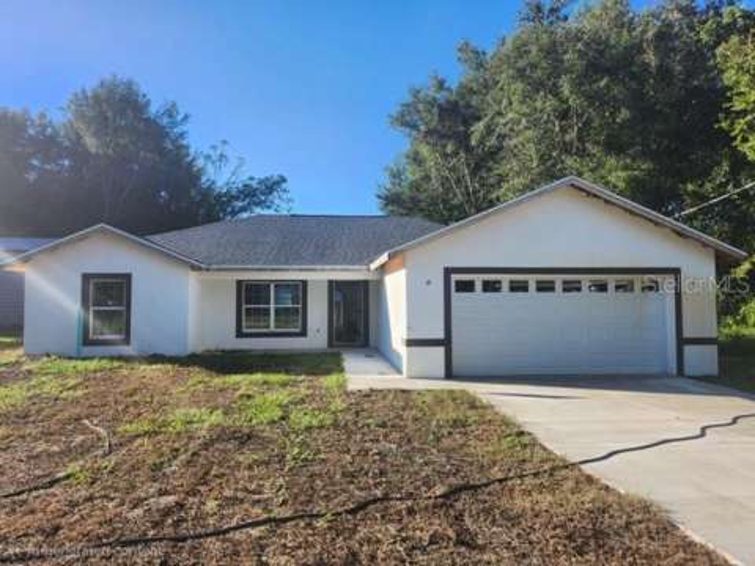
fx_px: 523
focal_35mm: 24
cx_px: 378
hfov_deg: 71.6
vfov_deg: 56.8
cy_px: 283
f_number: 1.8
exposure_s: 1/1667
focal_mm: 5
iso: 50
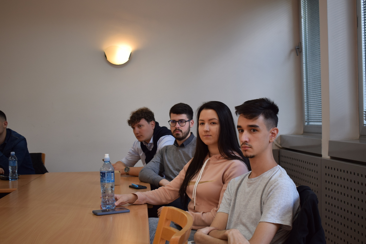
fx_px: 473
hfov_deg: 42.3
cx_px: 183
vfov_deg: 28.9
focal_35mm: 46
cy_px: 122
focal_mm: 31
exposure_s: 1/80
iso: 400
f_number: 4.2
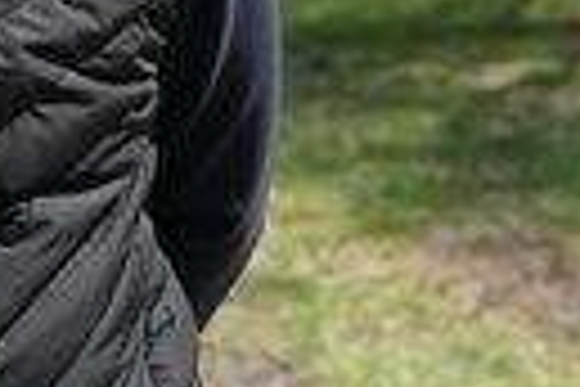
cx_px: -99
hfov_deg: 20.6
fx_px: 1498
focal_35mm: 93
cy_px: -178
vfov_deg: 13.9
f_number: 2.8
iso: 160
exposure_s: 1/125
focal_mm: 30
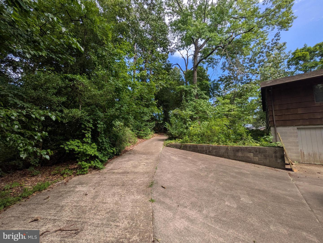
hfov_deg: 102.0
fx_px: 131
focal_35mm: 14
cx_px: 162
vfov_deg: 85.7
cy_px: 122
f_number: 2.2
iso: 42
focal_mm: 1.83
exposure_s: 1/617
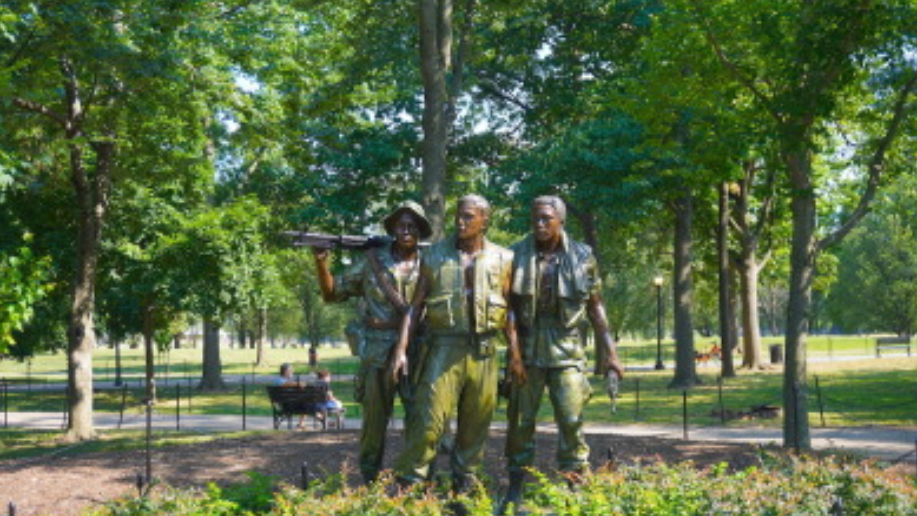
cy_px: 273
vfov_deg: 27.4
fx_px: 1059
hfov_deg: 46.8
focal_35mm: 44
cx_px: 460
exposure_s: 1/160
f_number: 4.5
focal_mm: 27
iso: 100
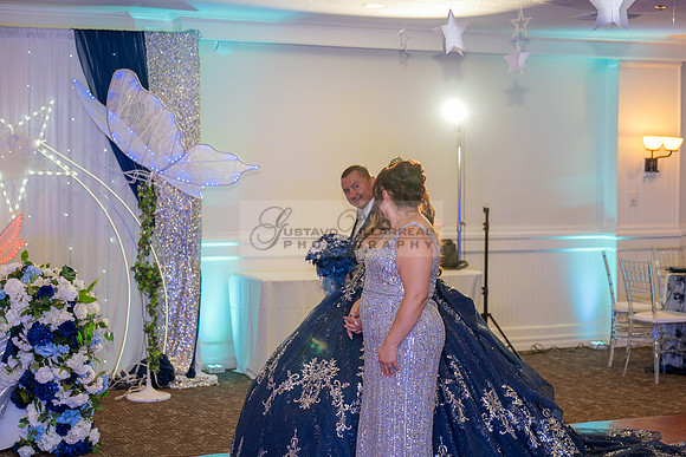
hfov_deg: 31.2
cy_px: 228
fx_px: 1227
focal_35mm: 64
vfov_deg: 21.1
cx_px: 387
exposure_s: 1/200
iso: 1000
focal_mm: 57
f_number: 3.2
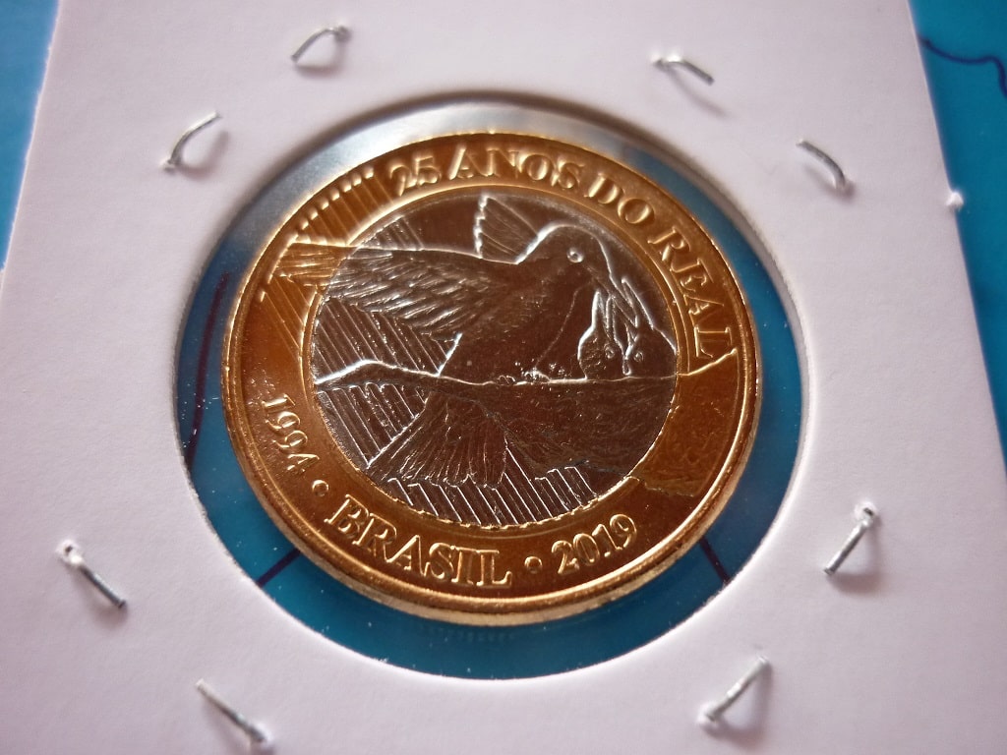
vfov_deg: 42.9
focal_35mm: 33
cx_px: 504
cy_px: 378
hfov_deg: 55.4
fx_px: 960
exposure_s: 1/30
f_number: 2.8
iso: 200
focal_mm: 5.5
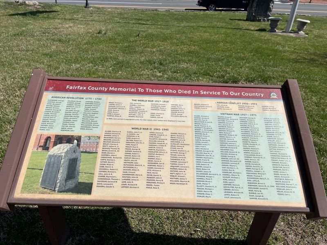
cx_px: 164
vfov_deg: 53.1
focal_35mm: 26
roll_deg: -3.0
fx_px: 246
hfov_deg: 67.3
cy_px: 122
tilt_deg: -33.7
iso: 50
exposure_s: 1/7353
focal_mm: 5.1
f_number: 1.6
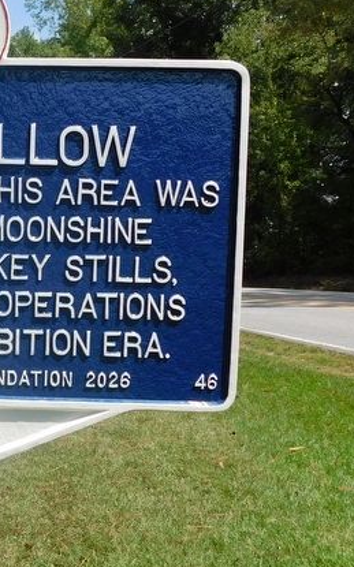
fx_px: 726
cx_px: -77
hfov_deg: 24.6
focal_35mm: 47
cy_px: 284
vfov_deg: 42.7
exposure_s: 1/400
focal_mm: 4
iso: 125
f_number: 6
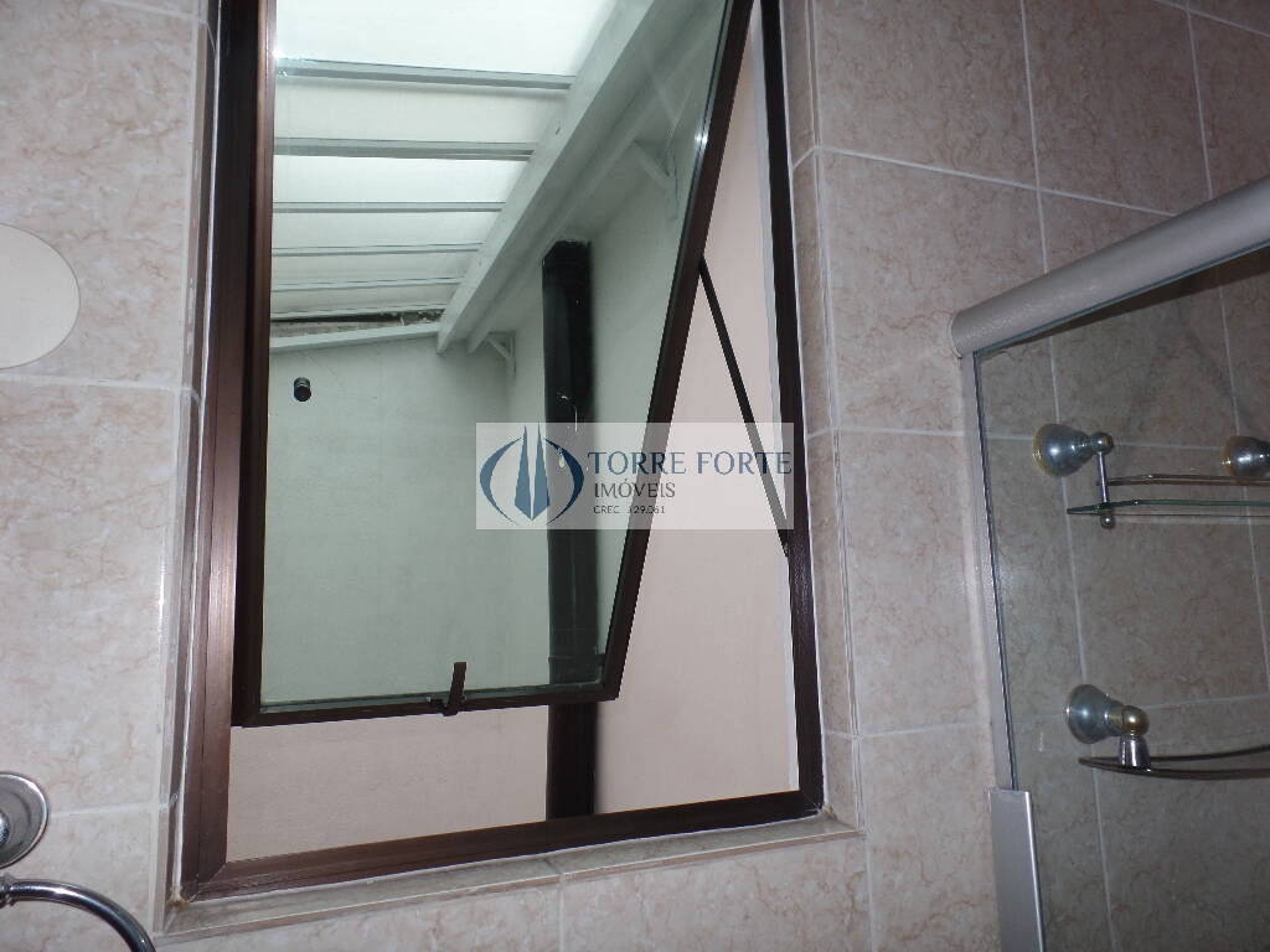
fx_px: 844
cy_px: 476
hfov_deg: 73.9
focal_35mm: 23
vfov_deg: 58.9
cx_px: 635
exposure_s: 1/250
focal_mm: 4.1
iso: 80
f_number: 3.5
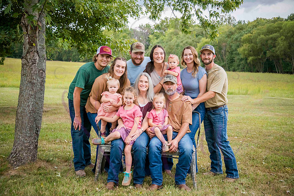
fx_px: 425
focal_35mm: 52
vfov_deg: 26.0
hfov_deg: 38.2
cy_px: 98
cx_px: 147
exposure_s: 1/640
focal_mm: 52
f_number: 4.2
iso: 400
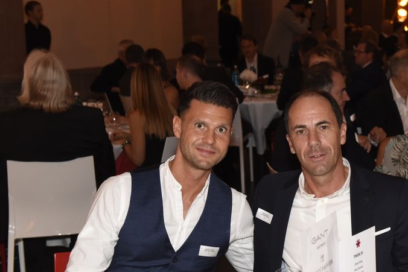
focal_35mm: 78
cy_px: 163
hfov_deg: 25.6
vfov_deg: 17.5
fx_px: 884
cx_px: 314
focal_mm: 44
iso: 1600
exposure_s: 1/80
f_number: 4.5
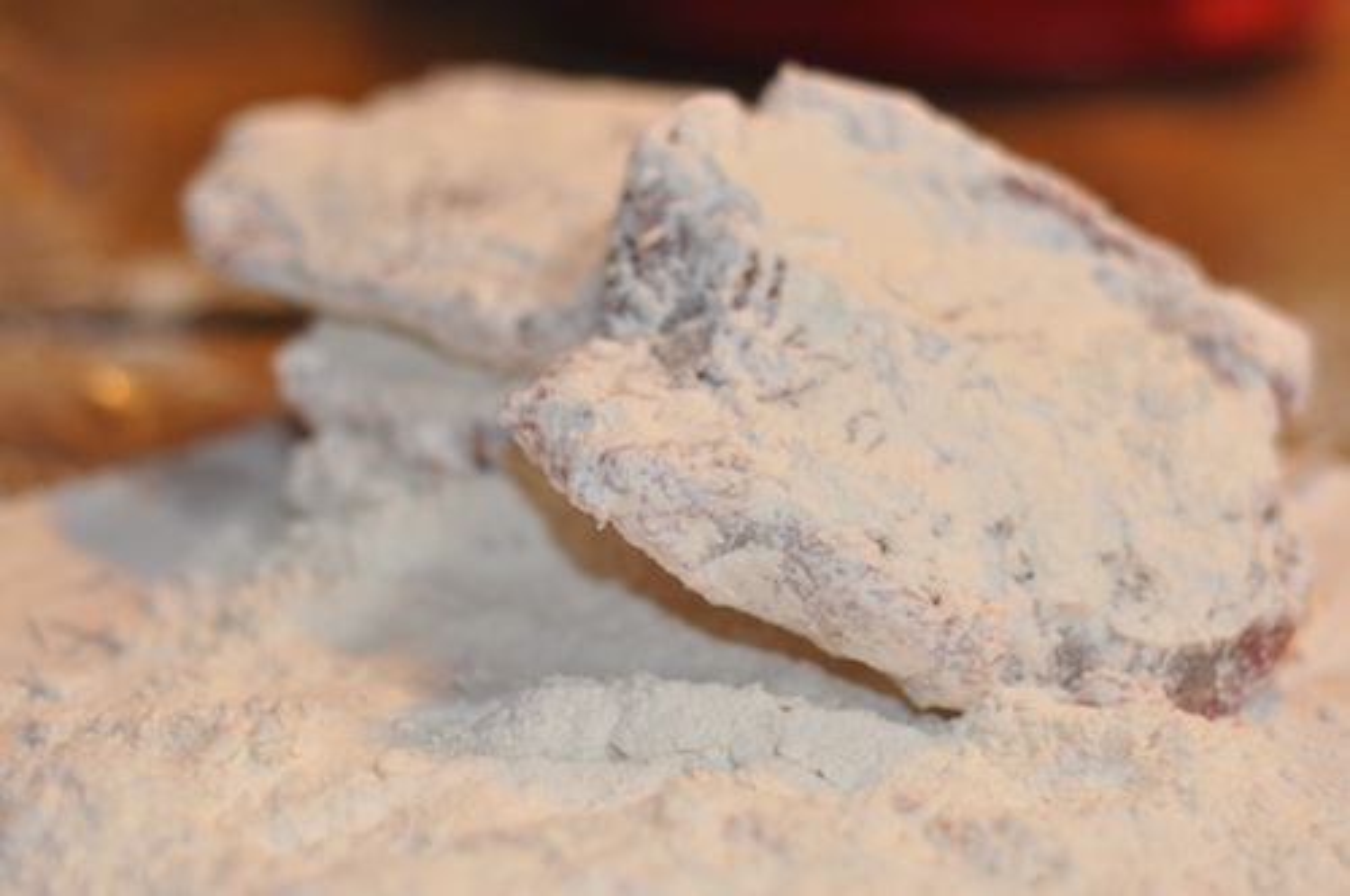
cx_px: 675
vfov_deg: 18.1
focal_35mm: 75
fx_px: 2809
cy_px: 448
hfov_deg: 27.0
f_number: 2.8
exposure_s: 1/100
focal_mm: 50
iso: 640
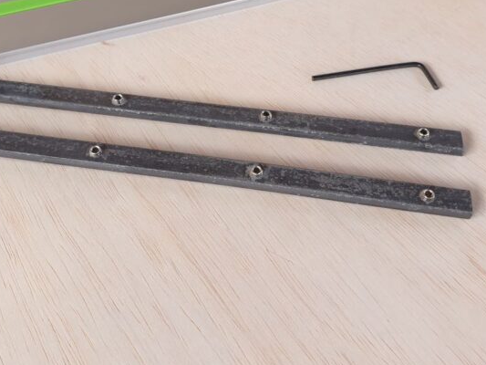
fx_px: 548
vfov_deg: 36.5
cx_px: 234
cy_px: 124
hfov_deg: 47.8
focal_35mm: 39
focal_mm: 4.3
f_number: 2.4
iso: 80
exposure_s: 1/100
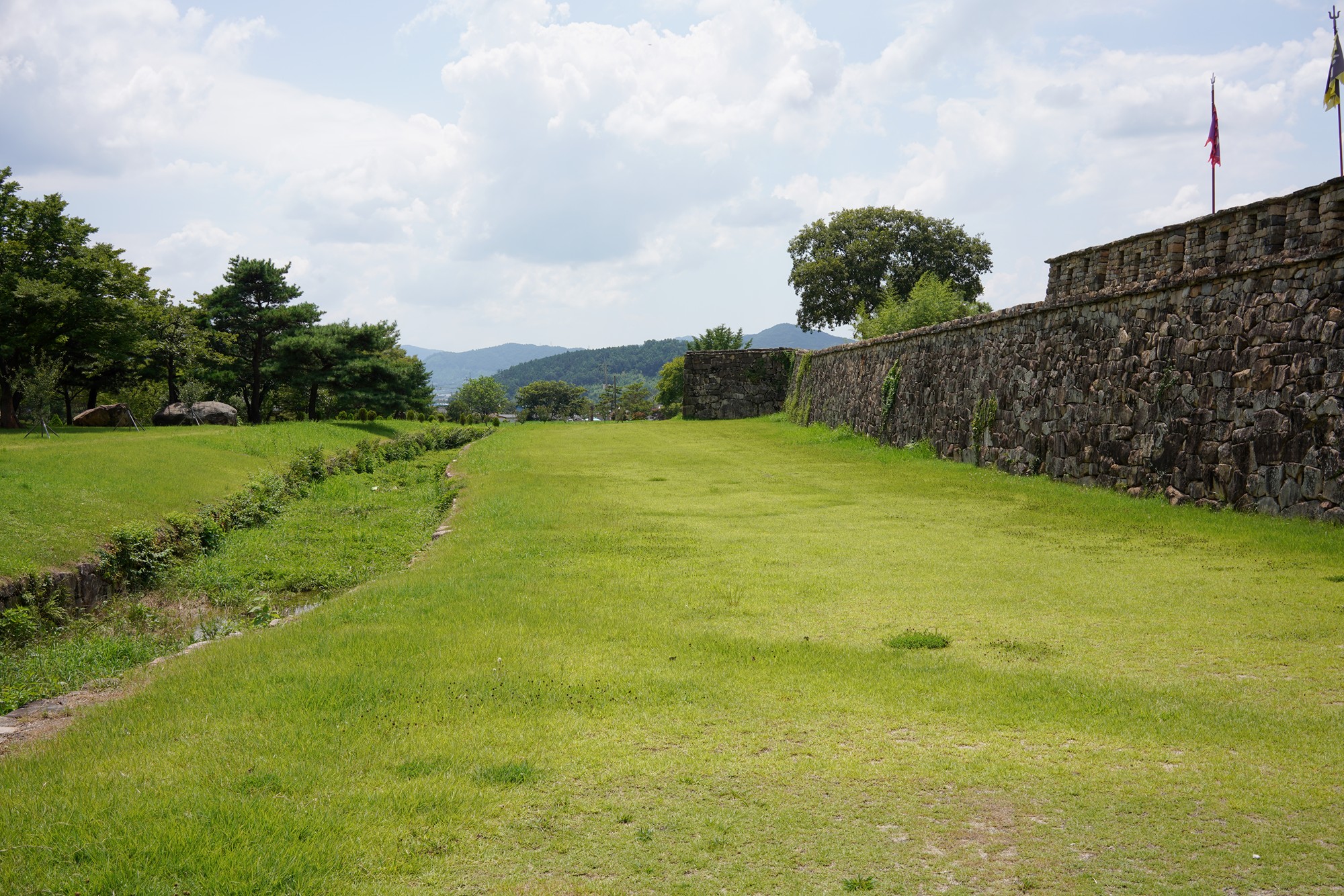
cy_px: 448
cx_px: 672
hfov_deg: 54.4
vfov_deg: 37.9
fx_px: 1307
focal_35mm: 35
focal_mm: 35
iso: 100
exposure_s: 1/100
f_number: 14
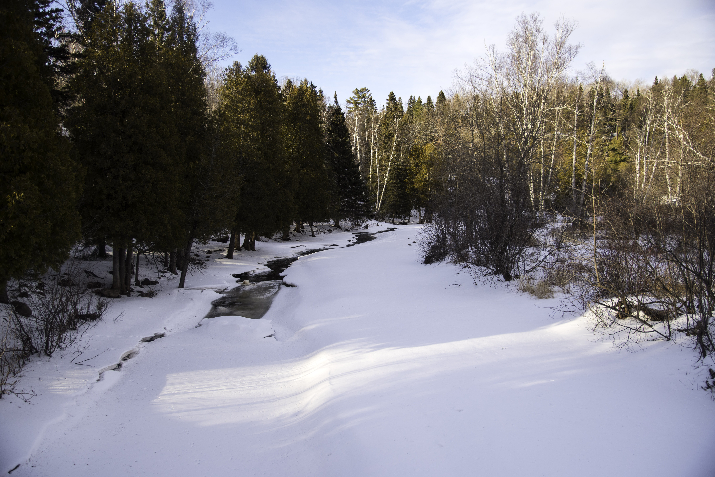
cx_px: 358
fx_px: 616
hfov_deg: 60.3
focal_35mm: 31
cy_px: 238
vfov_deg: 42.4
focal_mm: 31
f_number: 4.5
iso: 400
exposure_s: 1/1250
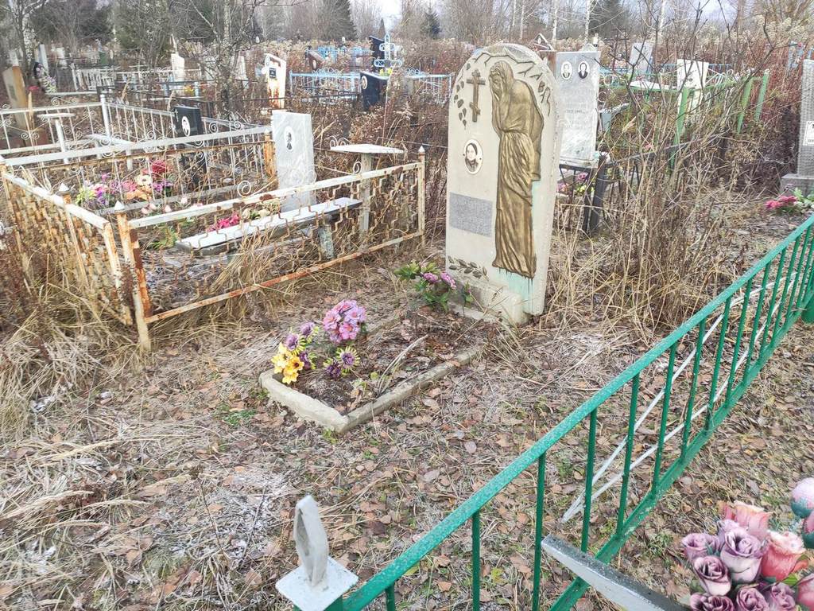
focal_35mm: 26
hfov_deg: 67.3
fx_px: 611
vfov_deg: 53.1
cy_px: 306
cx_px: 407
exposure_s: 1/150
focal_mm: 4.77
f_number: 1.75
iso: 112
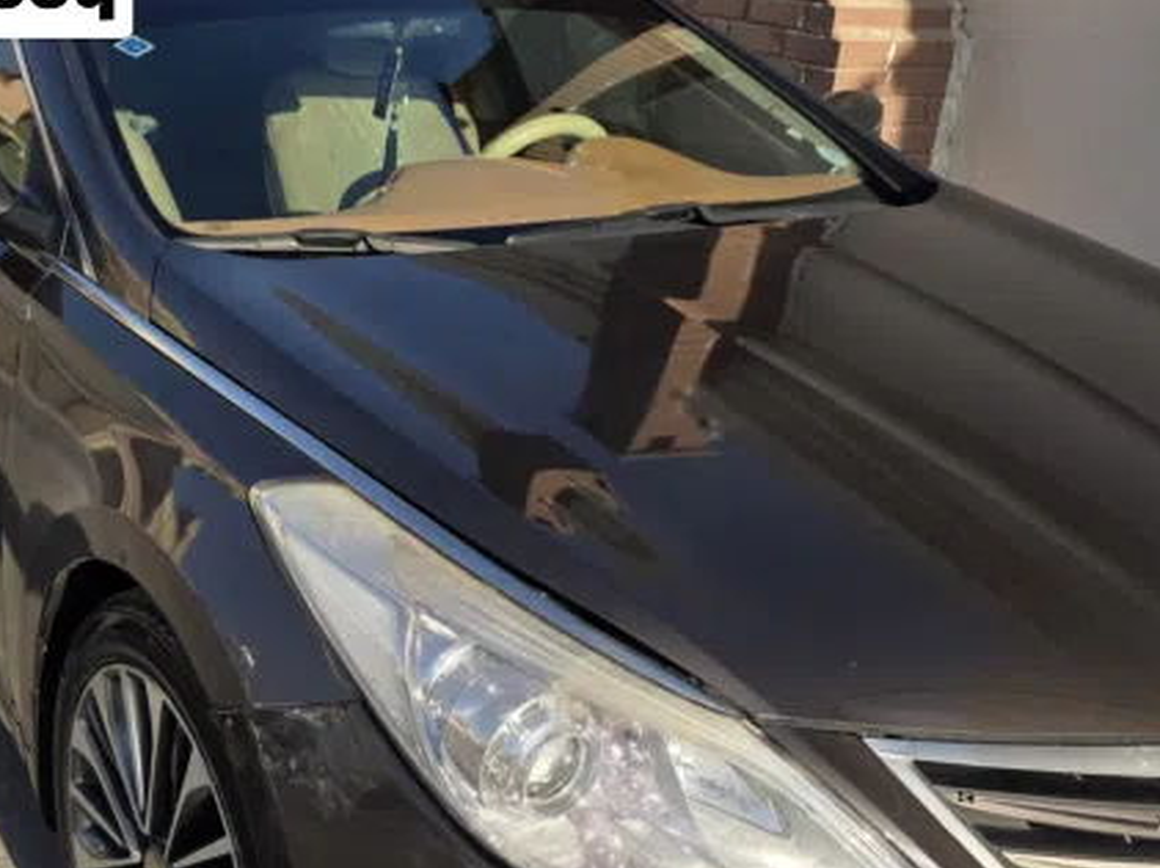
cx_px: 548
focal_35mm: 35
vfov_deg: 40.6
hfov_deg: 52.6
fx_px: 1172
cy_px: 435
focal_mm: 6.25
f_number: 1.7
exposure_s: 1/5000
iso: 80
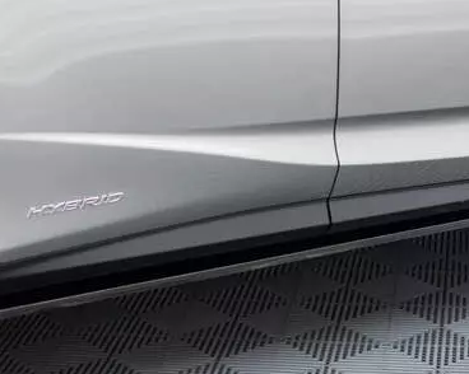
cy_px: 217
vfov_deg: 14.5
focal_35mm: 106
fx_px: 1471
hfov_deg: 18.0
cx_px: 365
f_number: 2.5
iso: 500
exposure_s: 1/125
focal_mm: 35
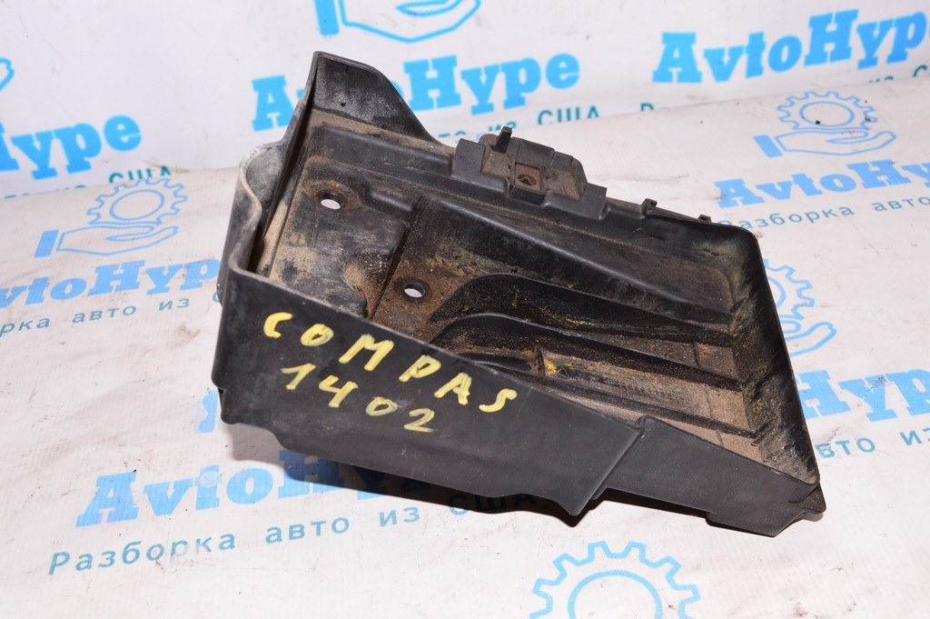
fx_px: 1045
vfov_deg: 33.0
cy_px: 310
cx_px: 465
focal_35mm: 40
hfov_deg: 48.0
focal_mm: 27
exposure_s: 1/125
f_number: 8
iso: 1600
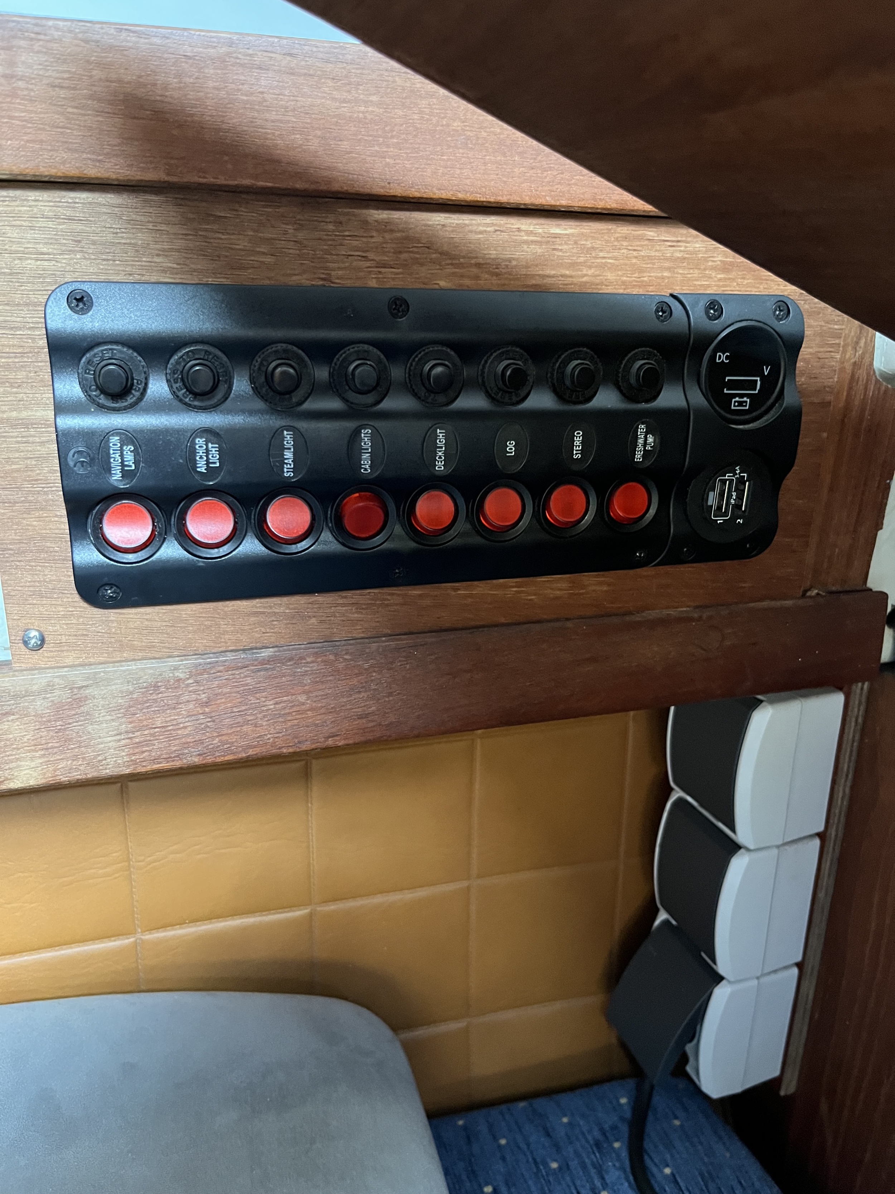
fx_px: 896
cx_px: 448
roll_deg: -3.0
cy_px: 597
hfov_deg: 53.1
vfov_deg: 67.3
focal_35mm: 26
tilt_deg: -22.6
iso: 640
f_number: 1.6
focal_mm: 5.1
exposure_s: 1/36
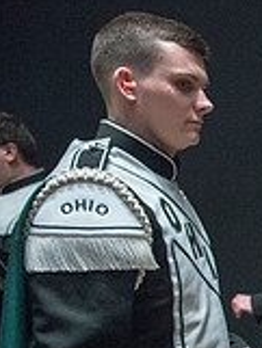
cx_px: 606
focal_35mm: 83
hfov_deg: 13.6
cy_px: 340
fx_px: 837
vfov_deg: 22.7
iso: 4000
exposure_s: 1/400
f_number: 2.8
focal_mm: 24
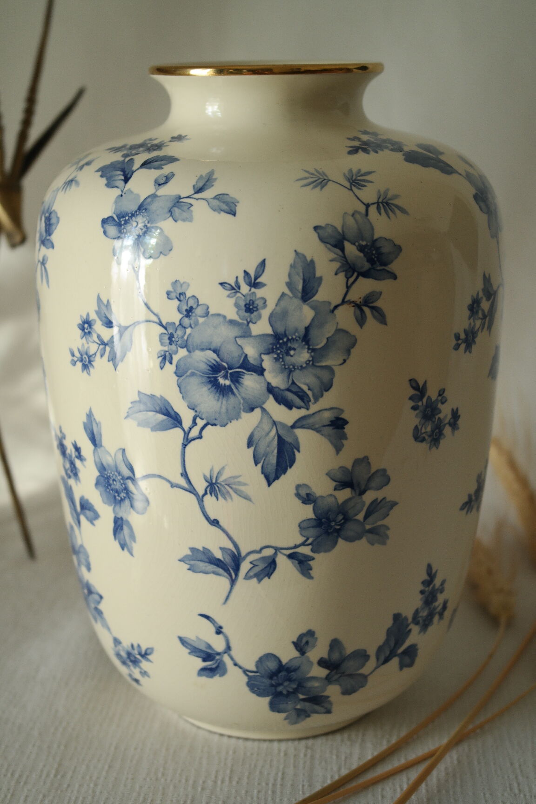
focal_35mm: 69
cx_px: 268
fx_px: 1541
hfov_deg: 19.7
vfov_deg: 29.2
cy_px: 402
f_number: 5.6
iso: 400
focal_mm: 45
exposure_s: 1/30
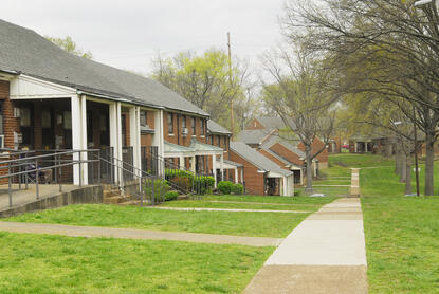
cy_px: 147
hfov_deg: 30.5
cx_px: 220
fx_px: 806
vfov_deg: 20.7
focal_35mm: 66
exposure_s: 1/250
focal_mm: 44
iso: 160
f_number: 9
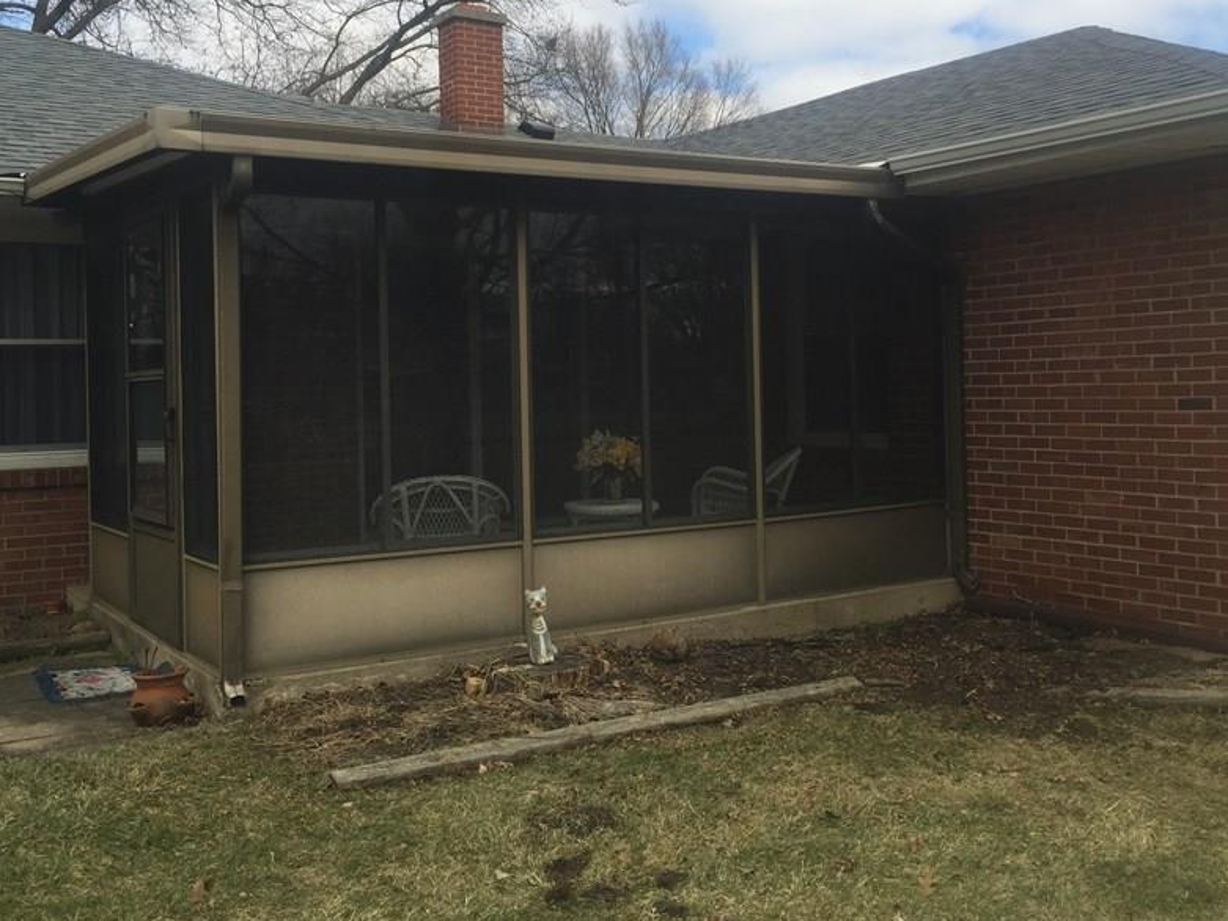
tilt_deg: +2.5
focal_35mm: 38
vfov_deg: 37.7
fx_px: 1348
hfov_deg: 49.0
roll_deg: +1.6
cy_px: 412
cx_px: 602
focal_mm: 4.15
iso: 32
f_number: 2.2
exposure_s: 1/694
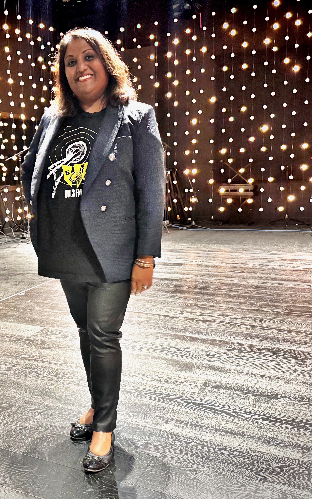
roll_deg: +1.5
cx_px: 83
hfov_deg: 36.5
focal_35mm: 34
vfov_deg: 56.7
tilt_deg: -10.5
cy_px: 250
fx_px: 463
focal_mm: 6.76
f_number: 1.78
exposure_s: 1/30
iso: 1000
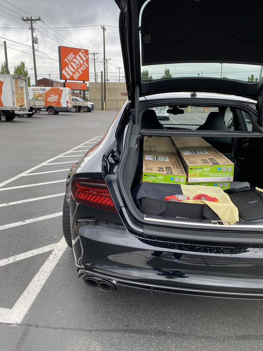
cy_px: 176
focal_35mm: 26
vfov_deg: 67.3
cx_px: 132
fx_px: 263
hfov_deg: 53.1
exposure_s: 1/128
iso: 32
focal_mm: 4.25
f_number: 1.8
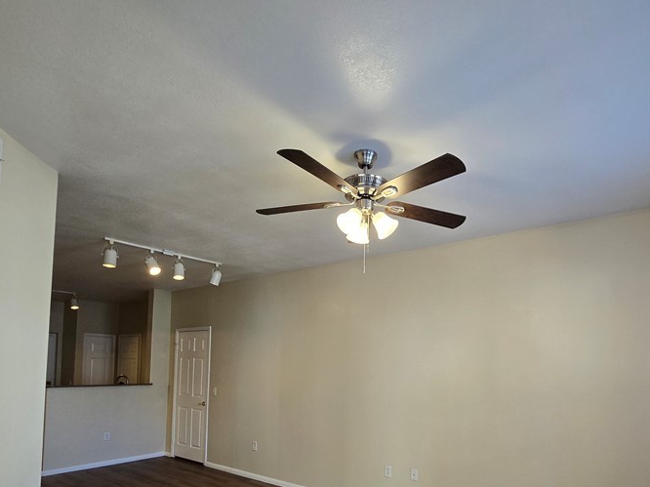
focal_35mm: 20
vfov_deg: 63.0
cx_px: 369
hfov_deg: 81.3
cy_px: 350
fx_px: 375
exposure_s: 1/60
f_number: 2.2
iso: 100
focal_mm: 2.2
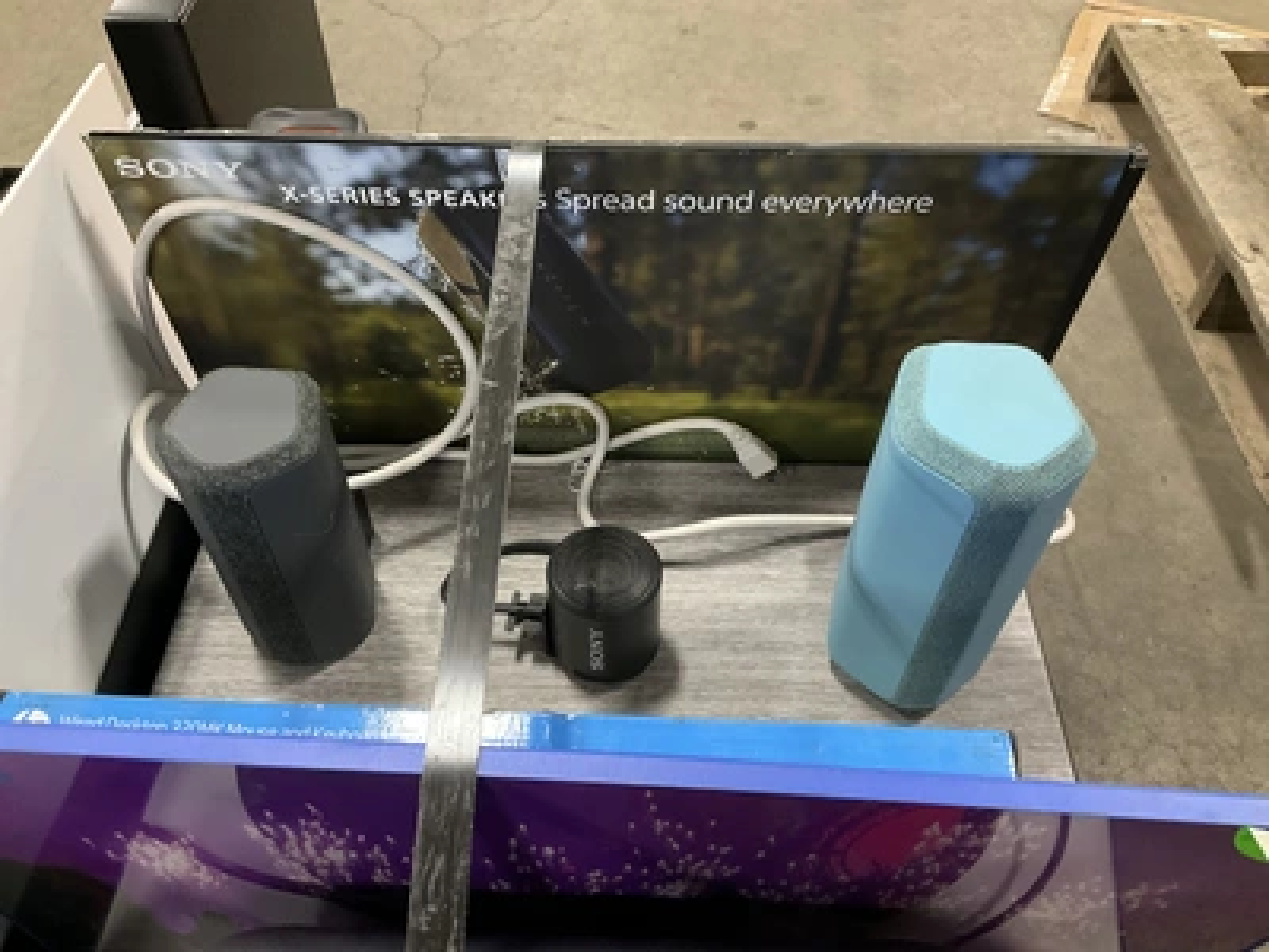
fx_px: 1063
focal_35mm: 29
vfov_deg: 48.2
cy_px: 476
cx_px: 634
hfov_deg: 61.7
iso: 250
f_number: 1.8
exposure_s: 1/40
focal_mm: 3
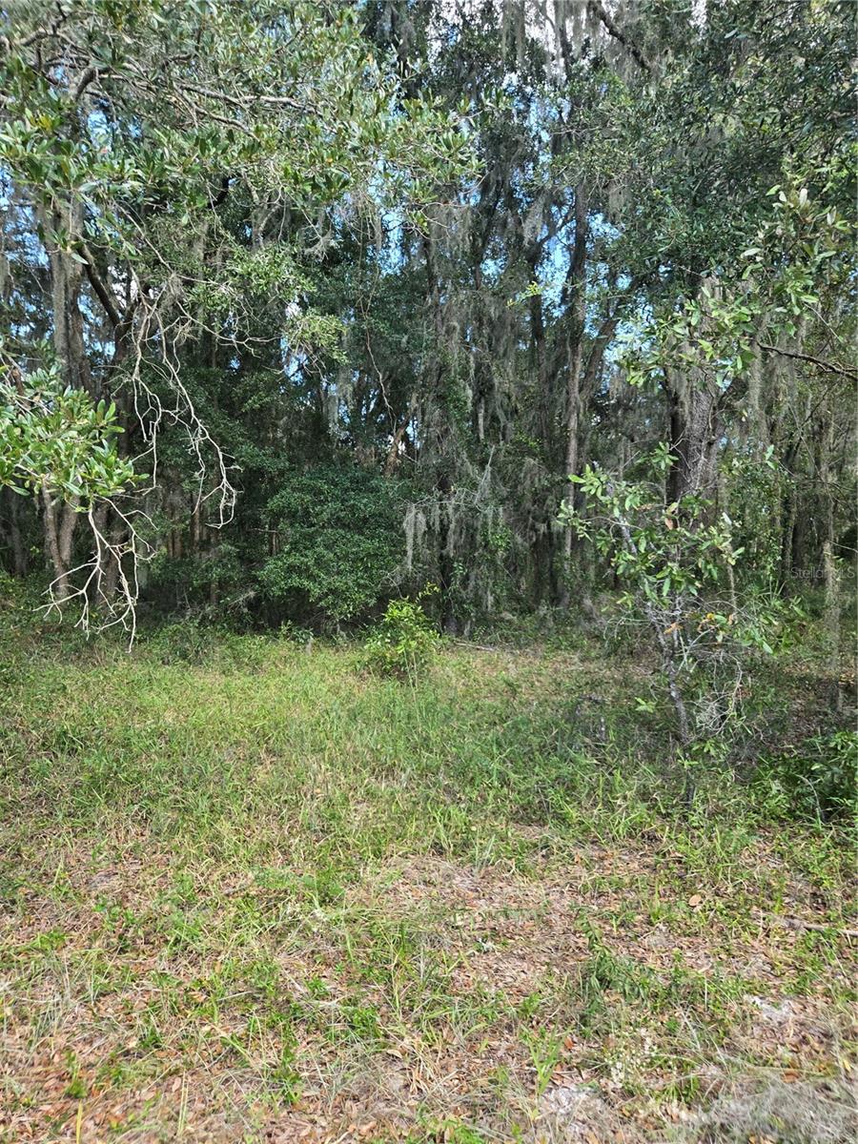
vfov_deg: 73.9
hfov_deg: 58.9
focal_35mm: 23
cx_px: 429
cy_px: 572
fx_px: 760
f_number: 1.8
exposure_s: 1/180
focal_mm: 5.4
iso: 40
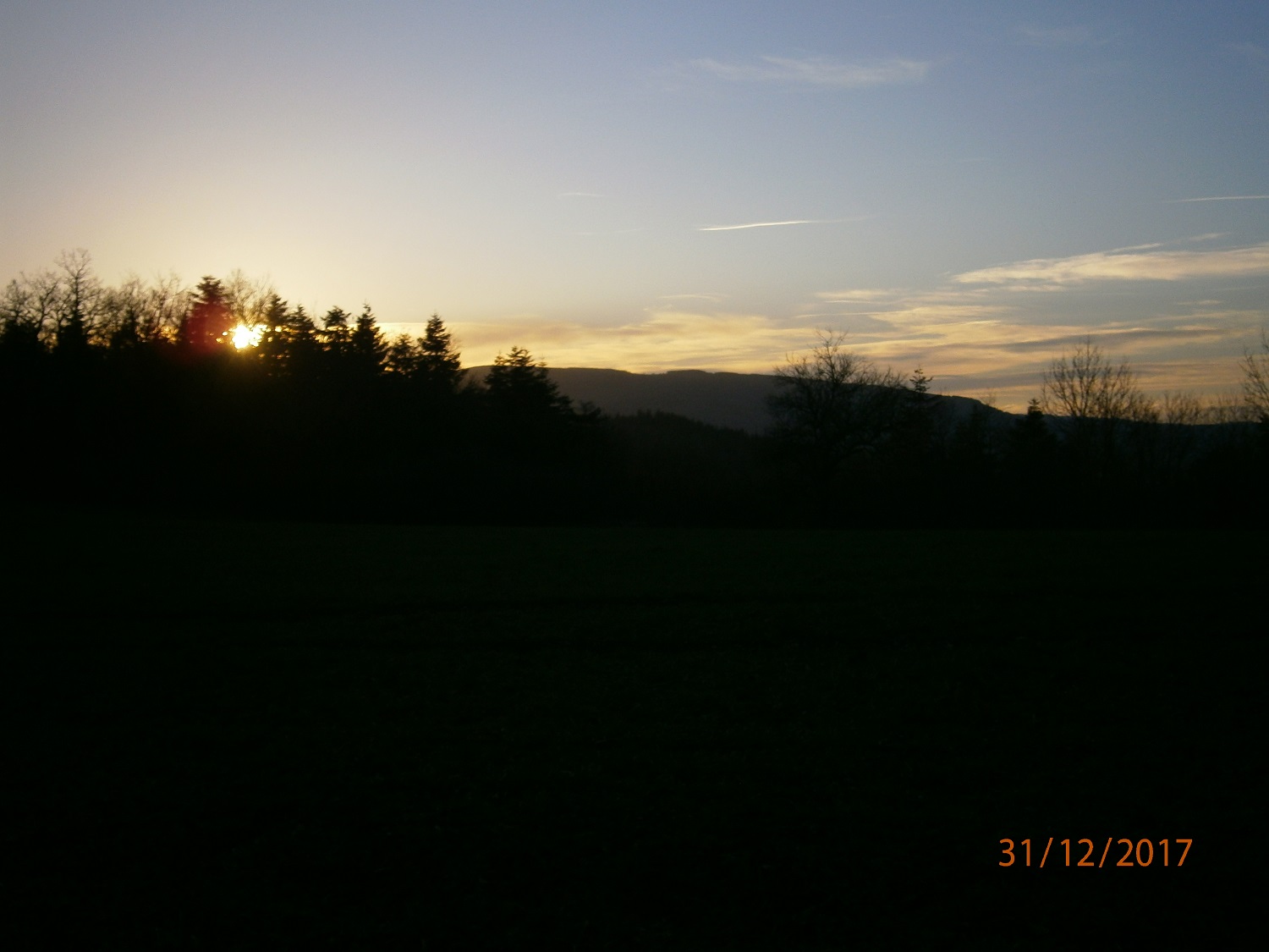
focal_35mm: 47
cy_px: 476
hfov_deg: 40.4
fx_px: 1723
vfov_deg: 30.9
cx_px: 634
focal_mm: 8.3
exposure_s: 1/160
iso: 80
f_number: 9.7
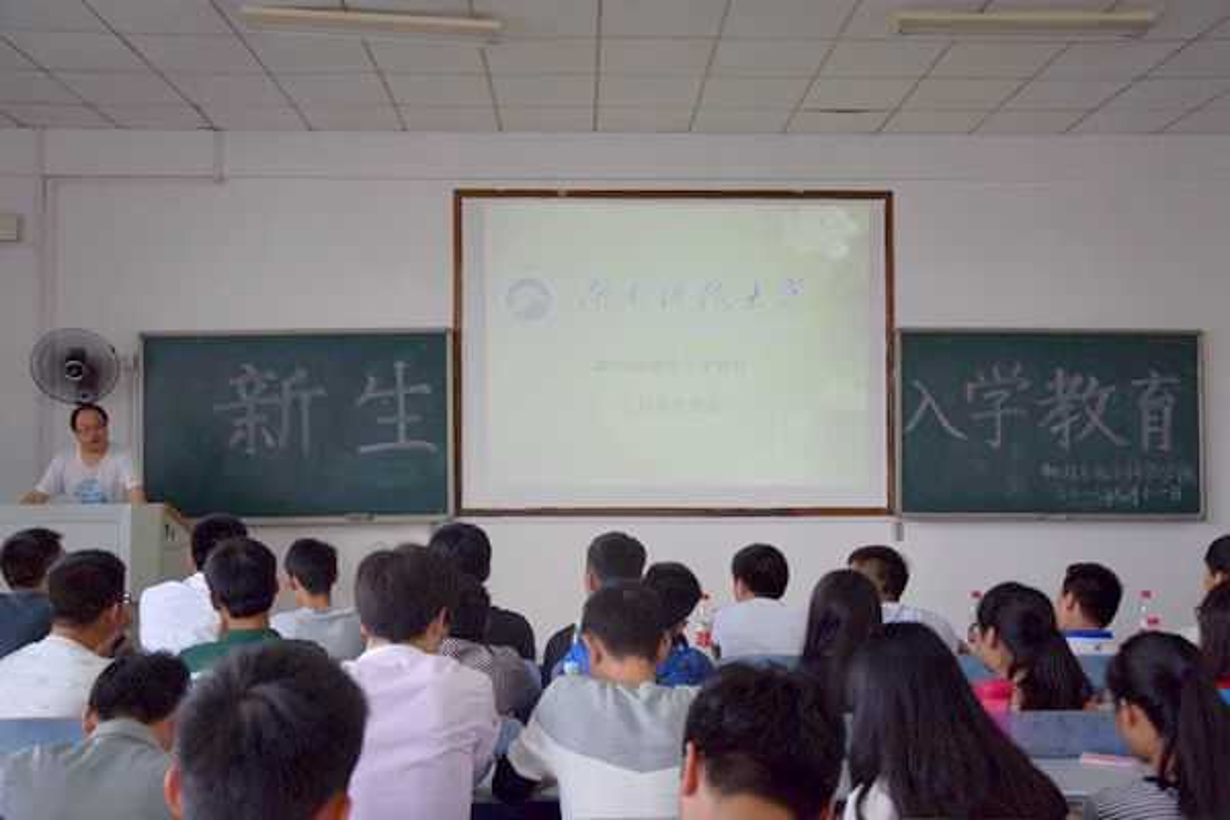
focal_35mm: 36
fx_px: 1230
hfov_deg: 53.1
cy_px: 410
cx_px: 615
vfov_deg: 36.9
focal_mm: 24
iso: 500
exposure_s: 1/60
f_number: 4
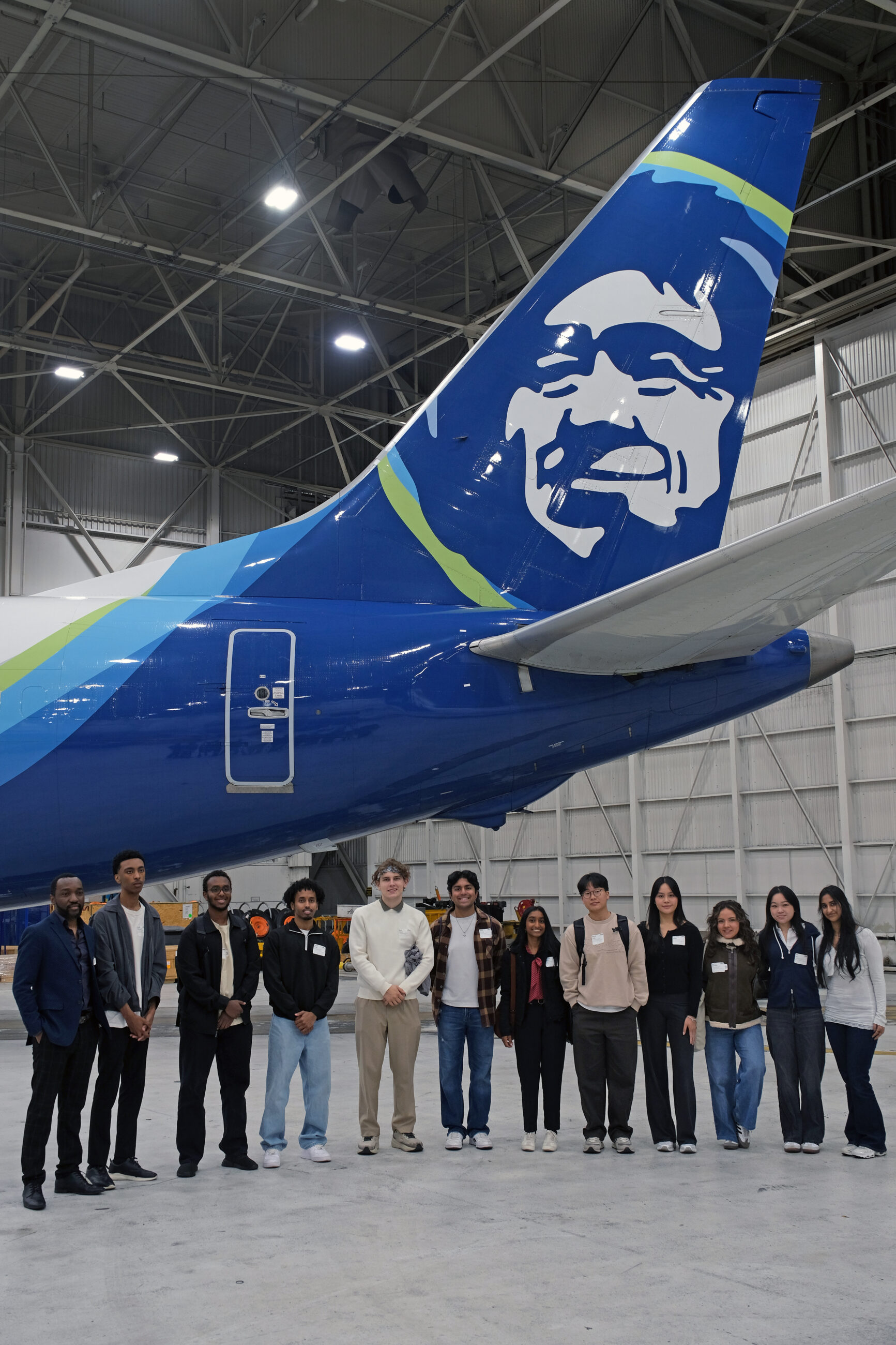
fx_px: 1381
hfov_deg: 35.9
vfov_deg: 51.9
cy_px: 672
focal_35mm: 37
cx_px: 448
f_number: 4
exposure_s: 1/60
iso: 640
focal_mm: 24.9
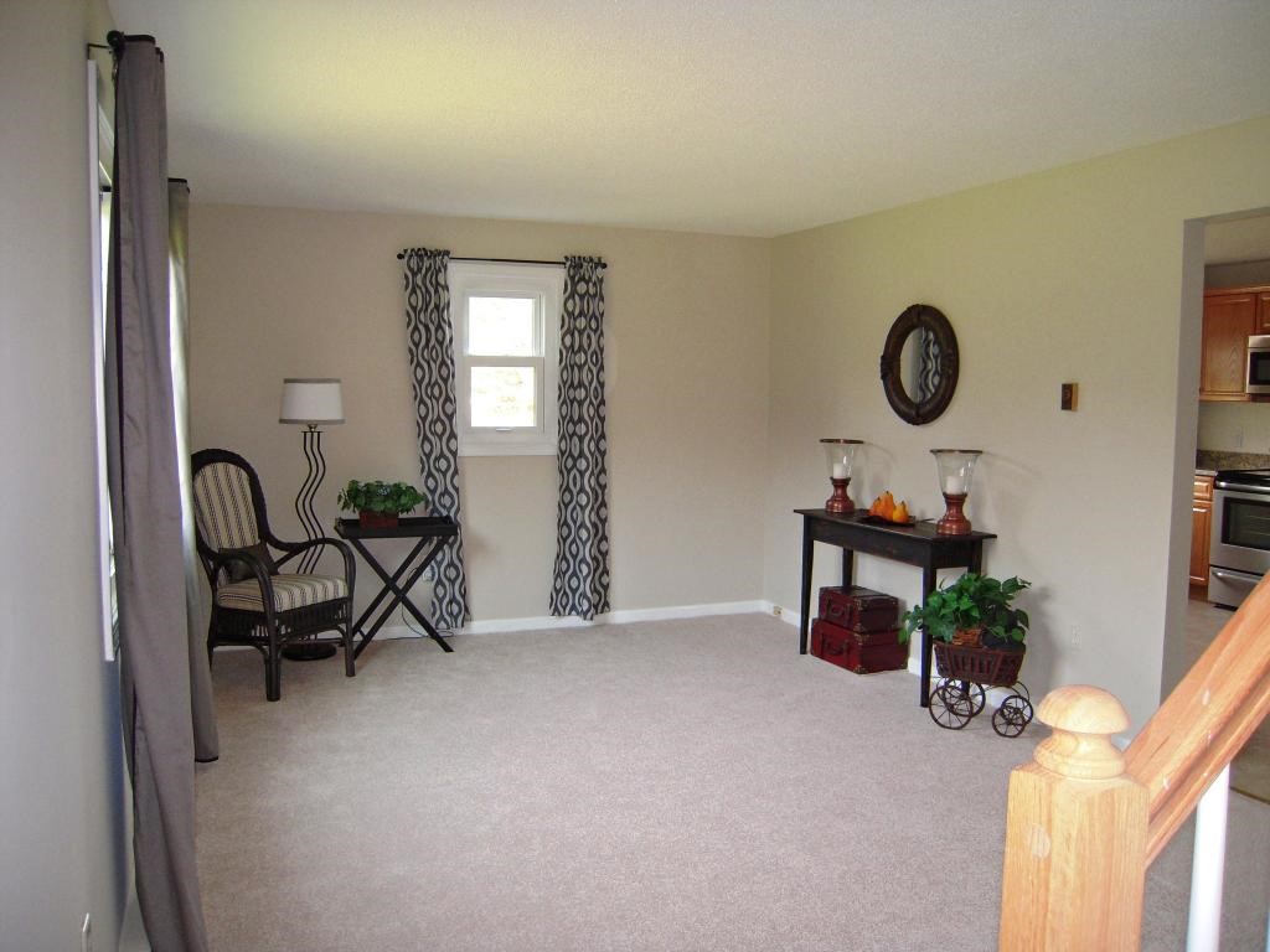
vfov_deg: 49.7
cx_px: 635
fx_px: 1027
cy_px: 476
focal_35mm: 28
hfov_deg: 63.4
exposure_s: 1/40
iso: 250
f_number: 2.7
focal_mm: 5
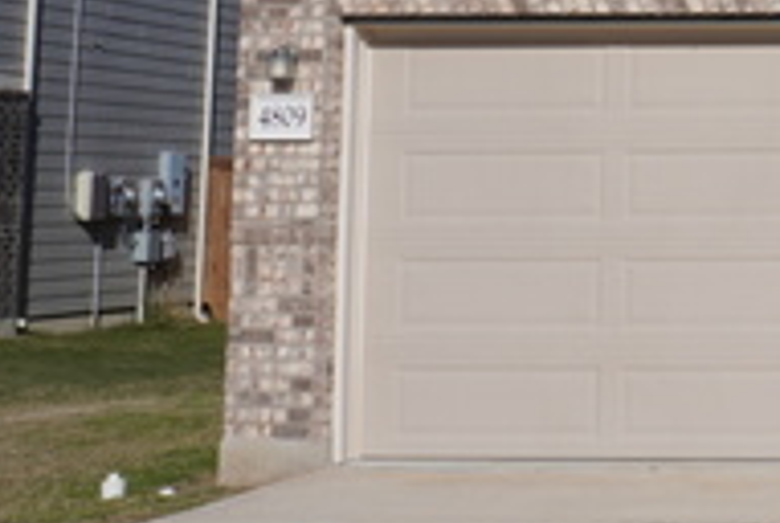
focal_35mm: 106
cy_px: -114
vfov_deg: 12.7
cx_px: 1090
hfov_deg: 17.7
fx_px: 2293
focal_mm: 21
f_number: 16
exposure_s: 1/200
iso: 100
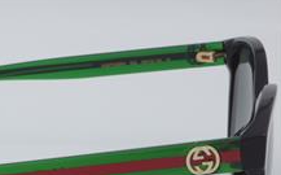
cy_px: 165
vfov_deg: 9.2
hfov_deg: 14.7
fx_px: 1078
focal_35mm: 141
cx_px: 27
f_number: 32
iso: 100
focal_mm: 50
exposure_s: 1/4
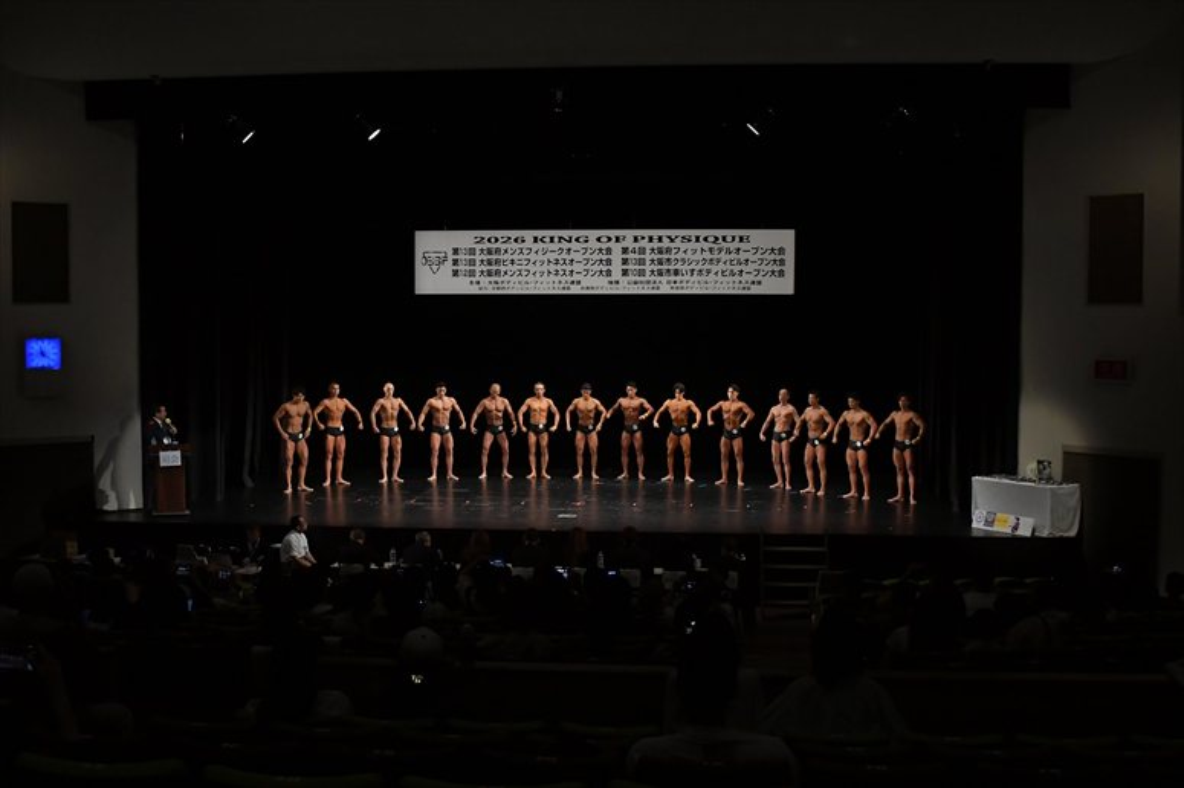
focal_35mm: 42
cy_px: 394
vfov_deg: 31.9
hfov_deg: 46.4
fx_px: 1381
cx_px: 592
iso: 3200
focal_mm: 28
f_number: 5.6
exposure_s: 1/400
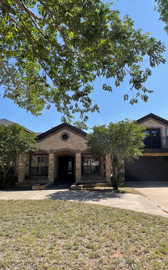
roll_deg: +1.3
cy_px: 134
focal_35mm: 28
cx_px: 92
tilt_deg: +10.8
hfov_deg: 44.5
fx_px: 205
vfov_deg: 66.5
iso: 32
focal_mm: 4.2
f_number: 1.6
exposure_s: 1/3300
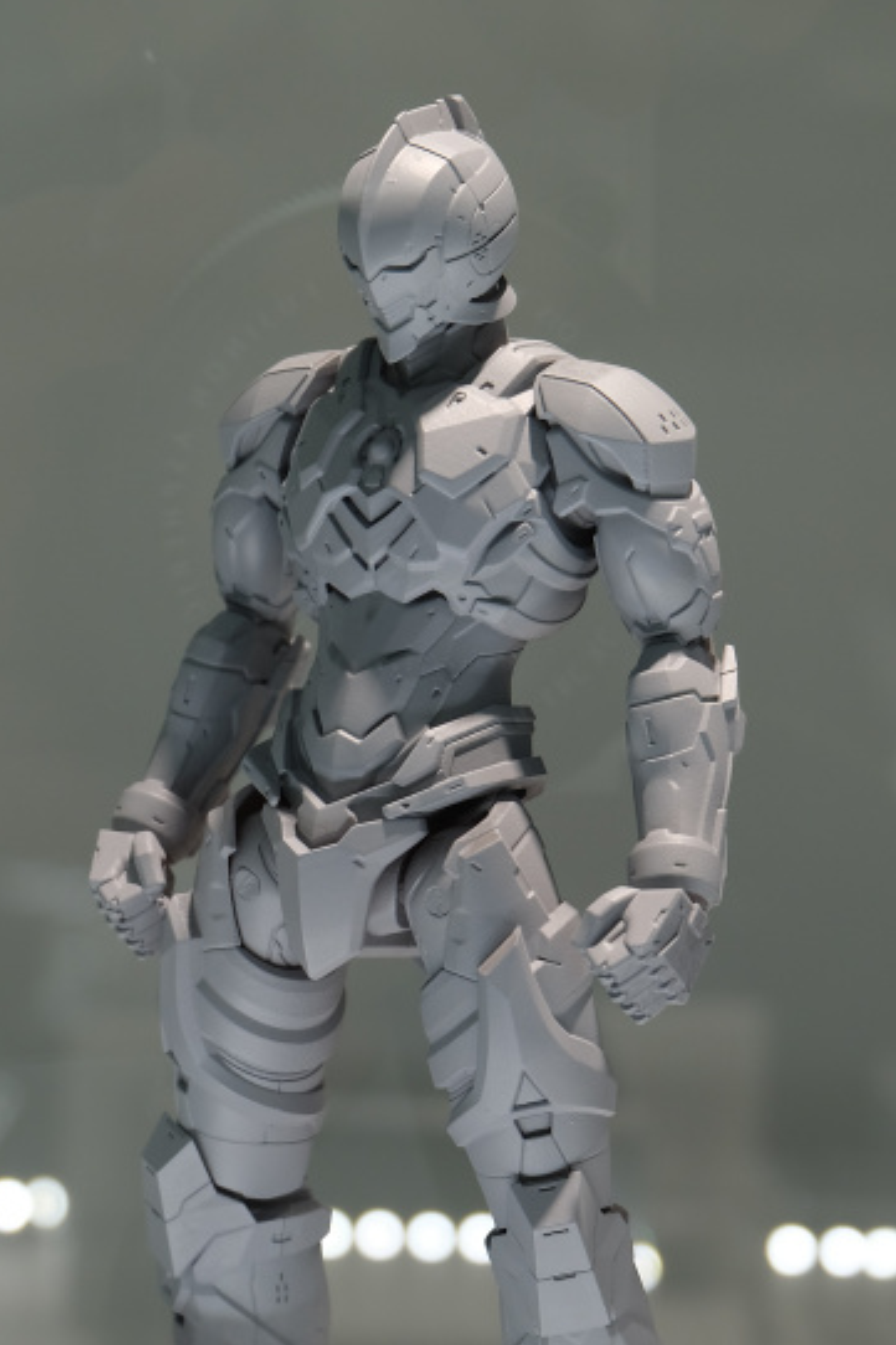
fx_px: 3474
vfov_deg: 21.8
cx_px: 448
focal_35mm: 93
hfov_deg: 14.7
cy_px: 888
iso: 400
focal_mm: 41.8
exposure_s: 1/125
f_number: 5.6
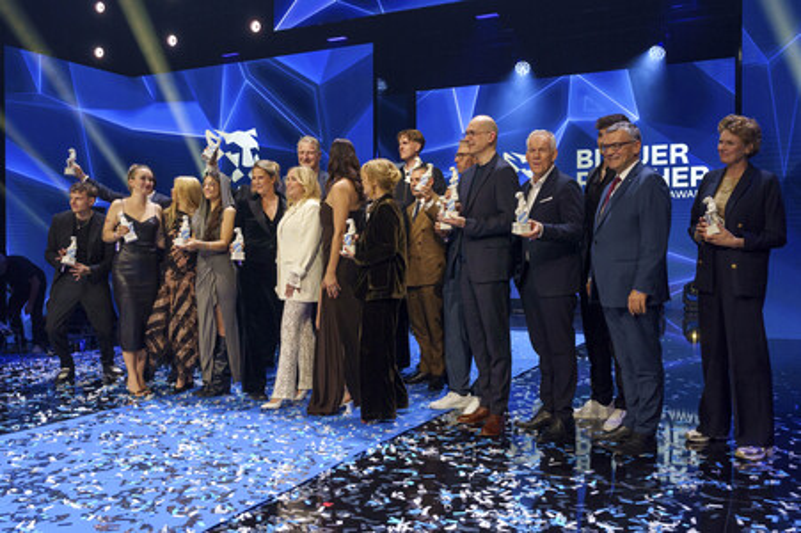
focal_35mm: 31
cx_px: 400
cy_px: 266
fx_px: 689
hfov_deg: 60.3
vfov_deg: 42.3
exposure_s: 1/200
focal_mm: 31
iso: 3200
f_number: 5.6
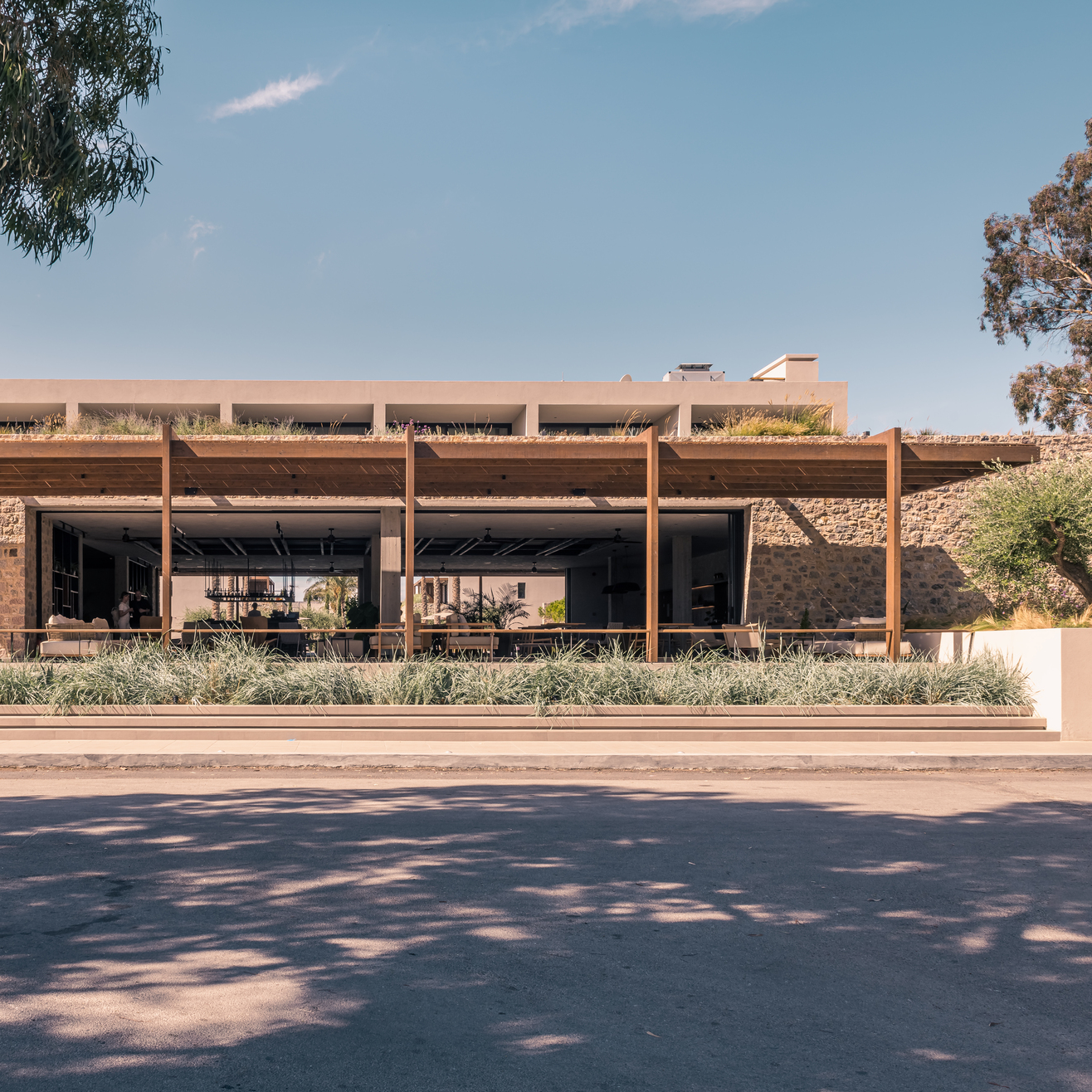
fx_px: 1106
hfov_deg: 51.6
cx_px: 369
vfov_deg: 52.5
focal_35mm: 31
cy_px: 548
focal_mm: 24
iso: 64
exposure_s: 1/25
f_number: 14
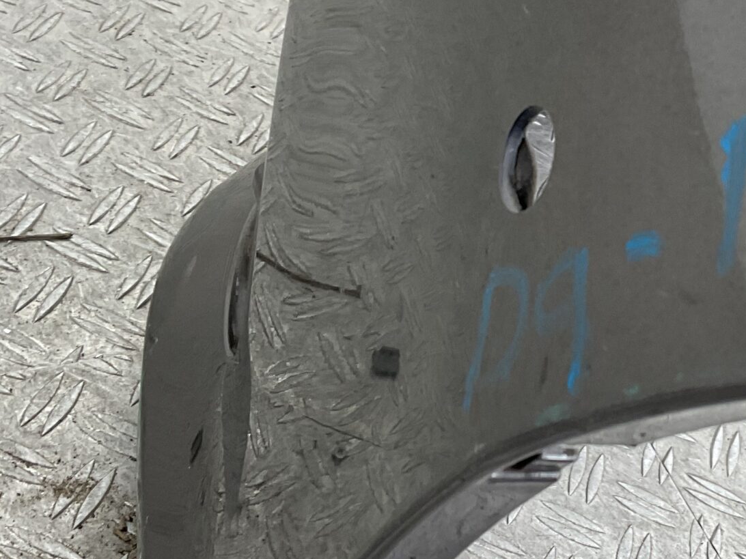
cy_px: 163
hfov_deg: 27.9
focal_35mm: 68
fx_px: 1465
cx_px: 611
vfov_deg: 21.5
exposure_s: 1/120
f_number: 1.8
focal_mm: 3
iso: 32
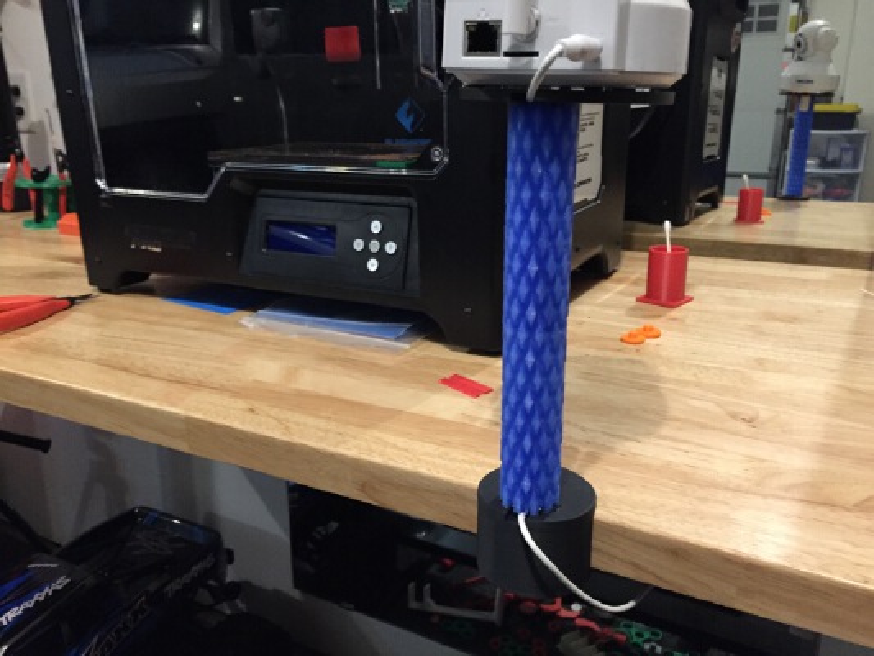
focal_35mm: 29
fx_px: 732
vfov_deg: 48.2
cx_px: 437
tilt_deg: -17.4
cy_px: 328
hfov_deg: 61.6
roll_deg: +0.8
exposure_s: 1/15
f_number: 2.2
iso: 320
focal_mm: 4.15
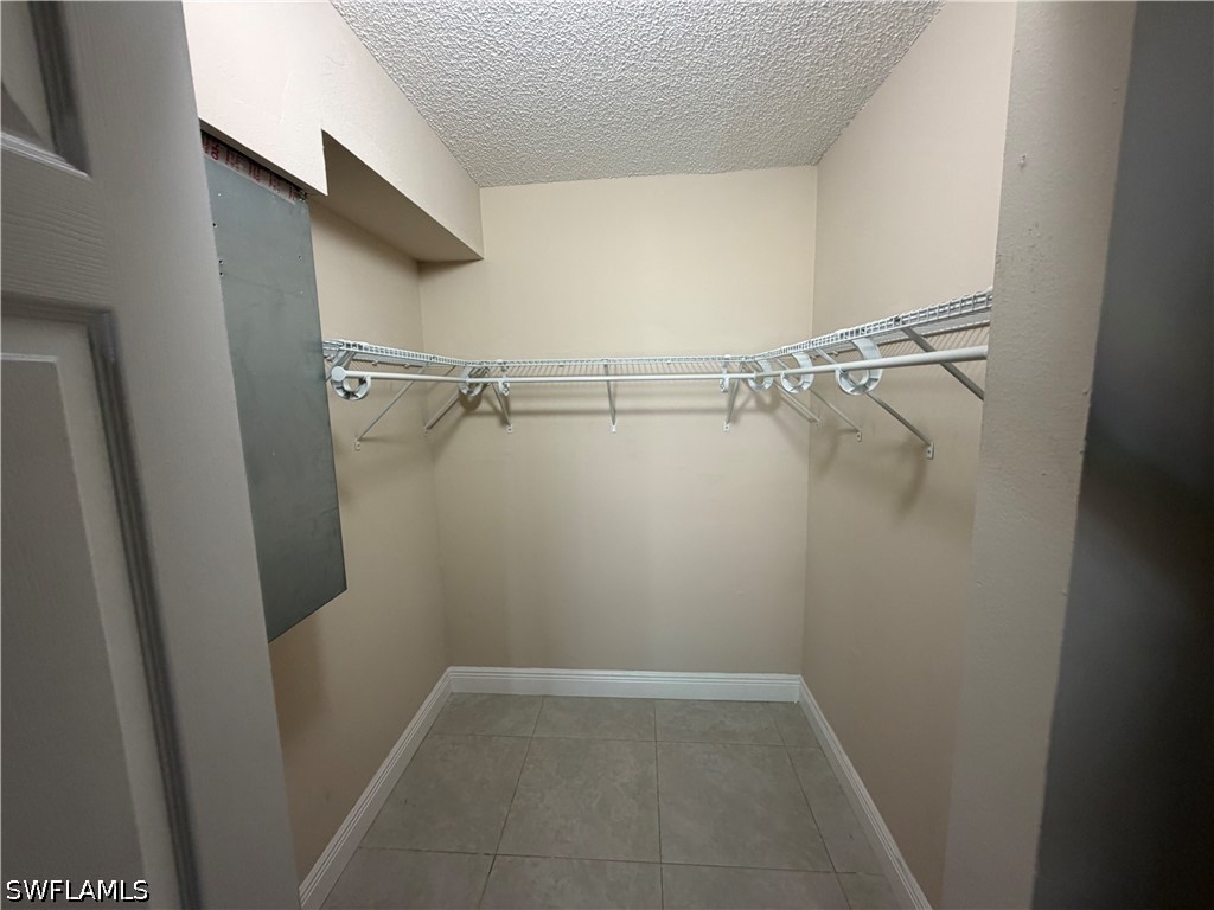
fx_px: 491
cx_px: 607
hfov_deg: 102.1
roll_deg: +2.0
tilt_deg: -7.7
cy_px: 455
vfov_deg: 85.7
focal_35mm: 14
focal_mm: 2.22
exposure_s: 1/60
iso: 200
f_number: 2.2
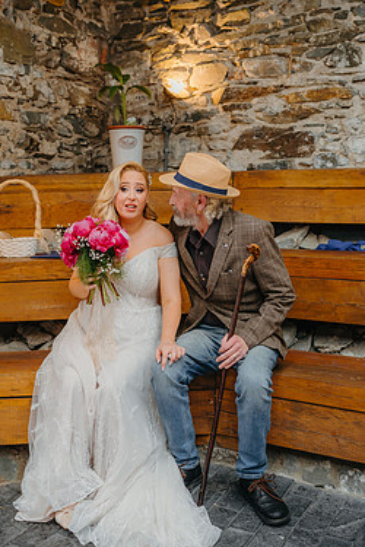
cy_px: 265
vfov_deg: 46.4
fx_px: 639
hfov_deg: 31.8
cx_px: 153
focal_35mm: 42
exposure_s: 1/200
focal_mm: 35
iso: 400
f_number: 2.2
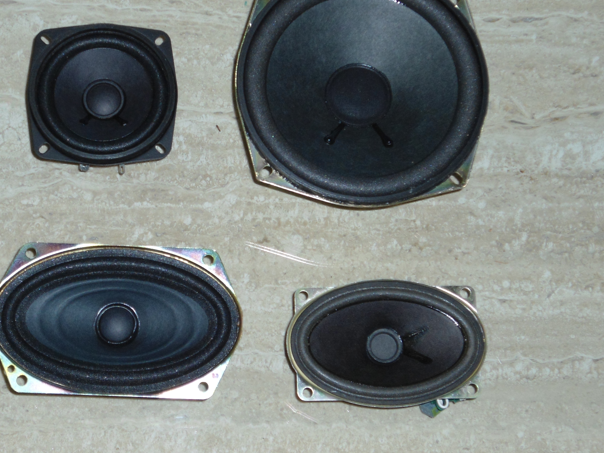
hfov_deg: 20.8
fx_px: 1640
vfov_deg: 15.7
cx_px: 254
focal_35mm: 94
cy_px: 169
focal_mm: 13.2
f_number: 4.7
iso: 200
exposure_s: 1/60
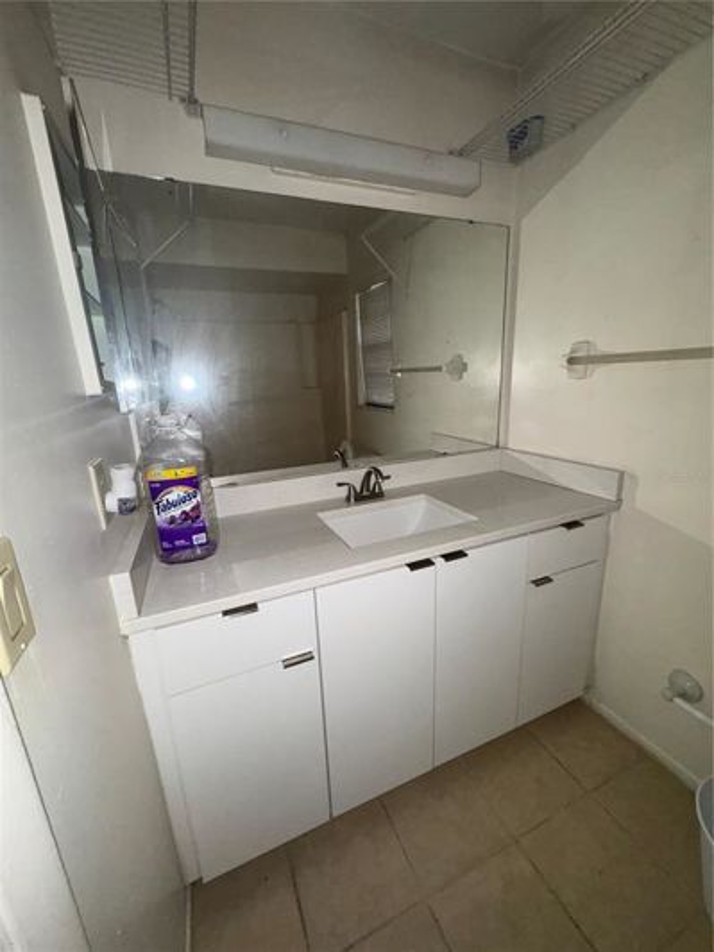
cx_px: 357
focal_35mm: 14
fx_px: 385
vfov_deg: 102.1
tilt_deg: -13.9
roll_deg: +2.9
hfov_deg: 85.7
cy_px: 476
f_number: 2.2
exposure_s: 1/60
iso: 125
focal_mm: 2.22
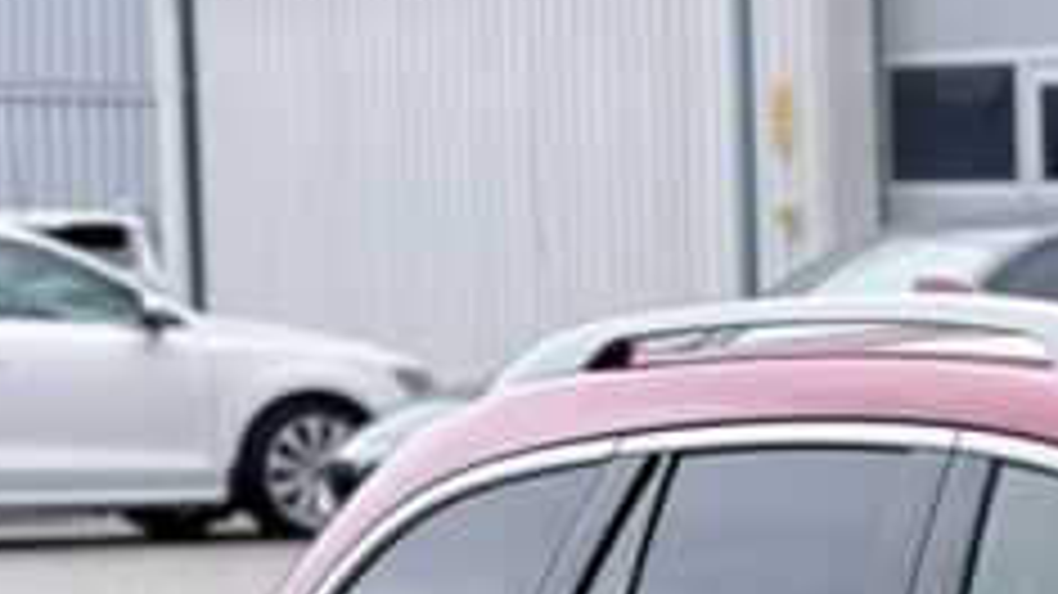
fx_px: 6927
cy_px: 1260
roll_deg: +0.1
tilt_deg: -8.8
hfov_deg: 8.3
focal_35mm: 247
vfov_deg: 4.8
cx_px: 2089
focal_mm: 5.96
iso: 32
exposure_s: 1/371
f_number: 1.6
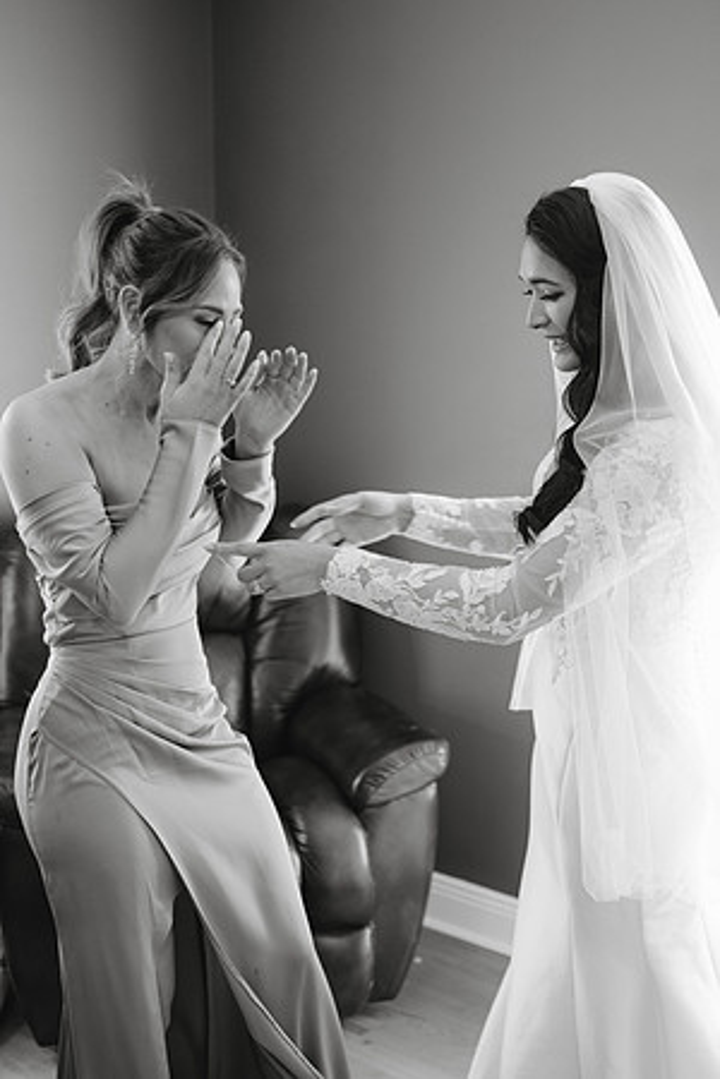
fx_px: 1500
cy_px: 540
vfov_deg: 39.6
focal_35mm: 50
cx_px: 360
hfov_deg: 27.0
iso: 1250
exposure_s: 1/125
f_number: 3.2
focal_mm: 50
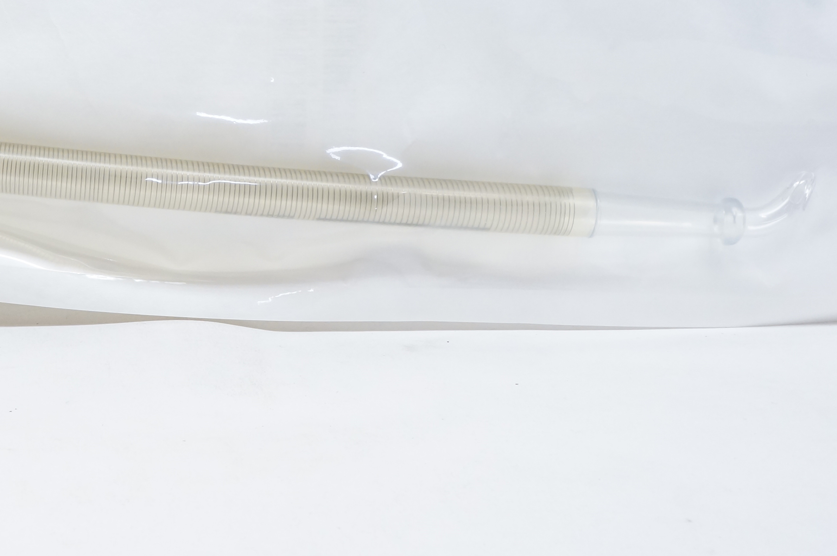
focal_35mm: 65
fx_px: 1510
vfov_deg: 20.8
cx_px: 118
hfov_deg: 29.9
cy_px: 181
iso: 800
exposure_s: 1/15
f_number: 11
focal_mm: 21
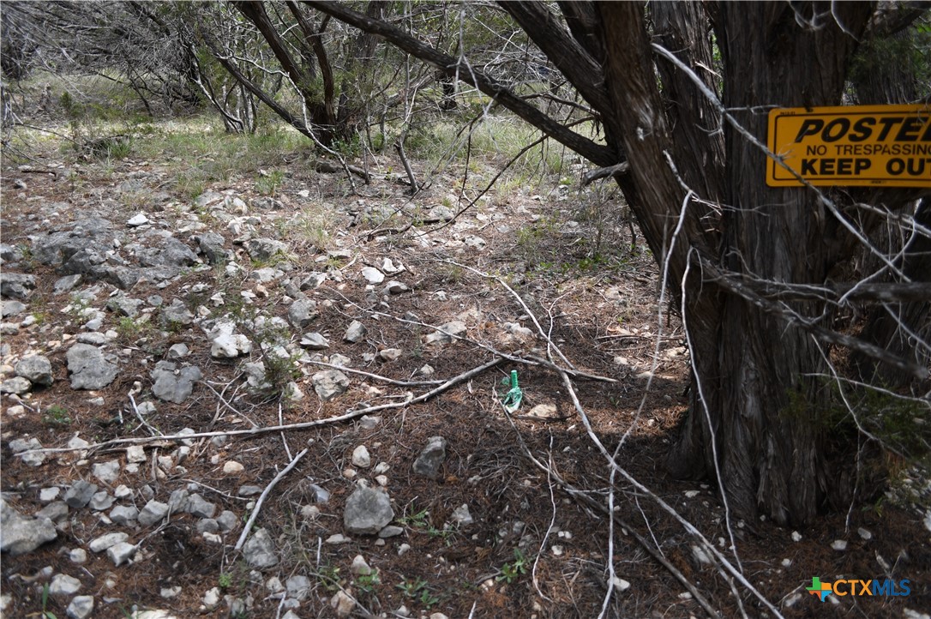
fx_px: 698
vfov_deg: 47.8
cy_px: 310
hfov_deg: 67.4
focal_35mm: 27
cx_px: 466
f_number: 3.5
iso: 200
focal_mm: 18
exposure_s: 1/400
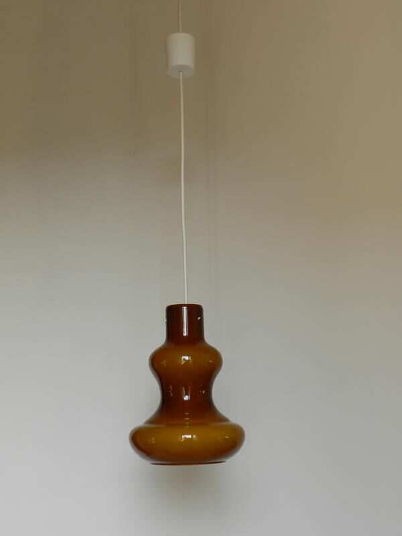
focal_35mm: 46
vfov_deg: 41.2
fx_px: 712
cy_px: 268
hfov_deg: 31.5
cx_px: 201
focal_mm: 8.1
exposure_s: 1/50
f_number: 4.2
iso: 160
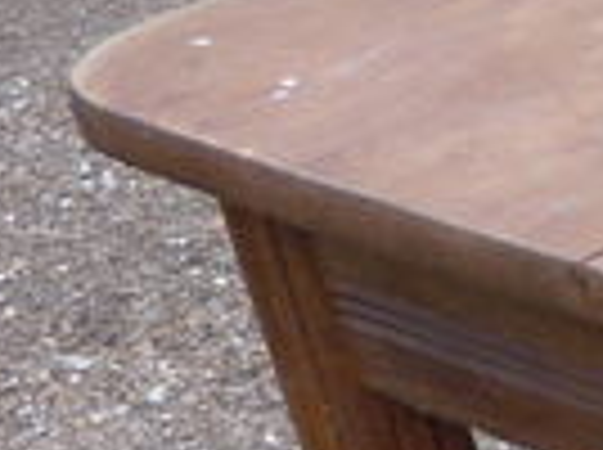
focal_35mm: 224
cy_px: 1048
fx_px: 3895
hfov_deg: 7.4
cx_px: 2034
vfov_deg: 6.3
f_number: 3.3
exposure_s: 1/60
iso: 100
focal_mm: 5.2
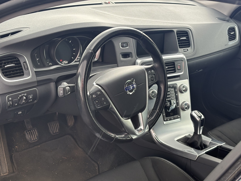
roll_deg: -8.8
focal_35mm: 52
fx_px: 362
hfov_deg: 36.8
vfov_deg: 28.0
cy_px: 90
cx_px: 120
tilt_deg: -26.9
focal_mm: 5.96
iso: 50
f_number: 1.6
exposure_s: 1/109
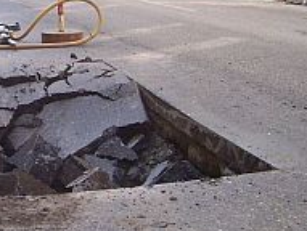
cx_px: 11
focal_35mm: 80
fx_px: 711
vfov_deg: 18.5
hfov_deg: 23.5
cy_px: 85
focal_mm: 5.6
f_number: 2.7
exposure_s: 1/250
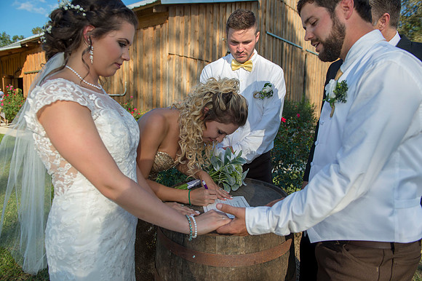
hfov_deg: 69.4
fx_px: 305
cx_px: 211
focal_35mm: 26
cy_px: 140
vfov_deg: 49.5
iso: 200
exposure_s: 1/800
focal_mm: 26
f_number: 4.5
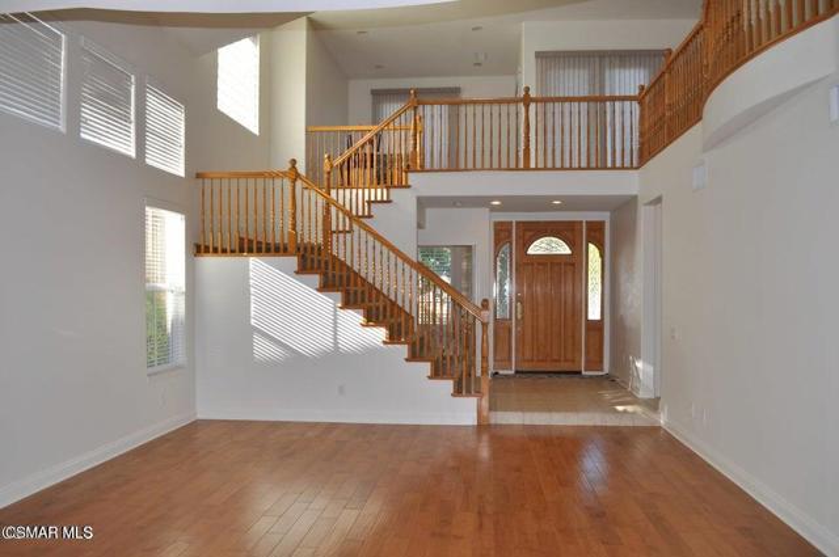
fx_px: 628
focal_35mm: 27
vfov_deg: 47.8
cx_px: 420
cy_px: 278
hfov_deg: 67.4
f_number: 5
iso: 200
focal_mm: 18
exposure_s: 1/200
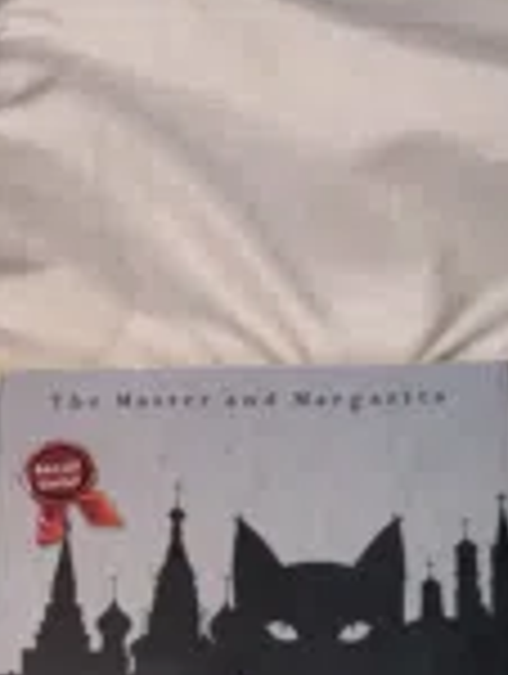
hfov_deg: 22.3
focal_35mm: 64
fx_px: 1249
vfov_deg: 28.0
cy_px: 706
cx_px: 18
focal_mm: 6.76
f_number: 1.78
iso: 64
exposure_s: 1/51
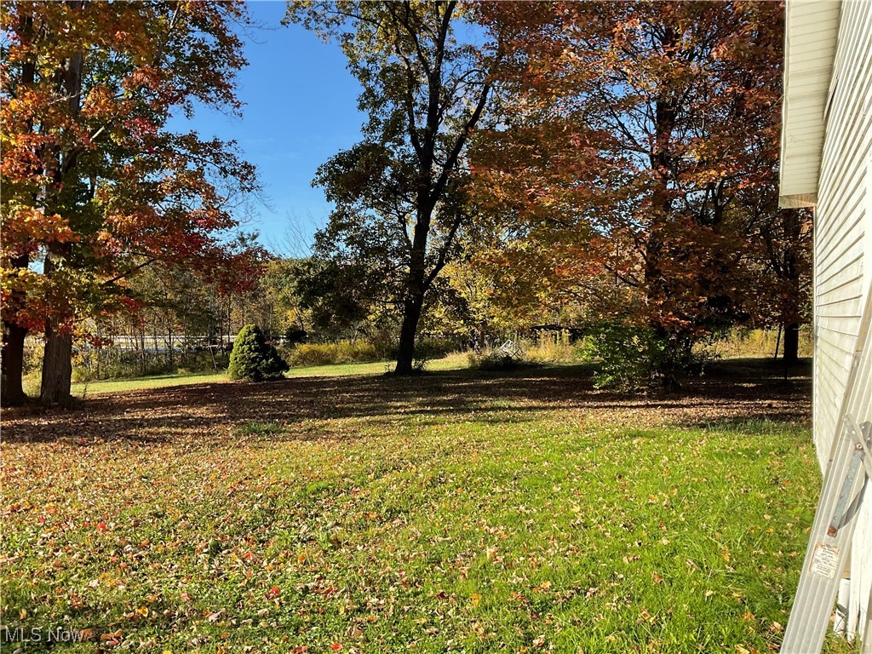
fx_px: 731
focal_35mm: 29
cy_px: 327
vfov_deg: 48.2
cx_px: 436
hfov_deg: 61.7
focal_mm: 3
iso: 16
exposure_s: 1/642
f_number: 1.8
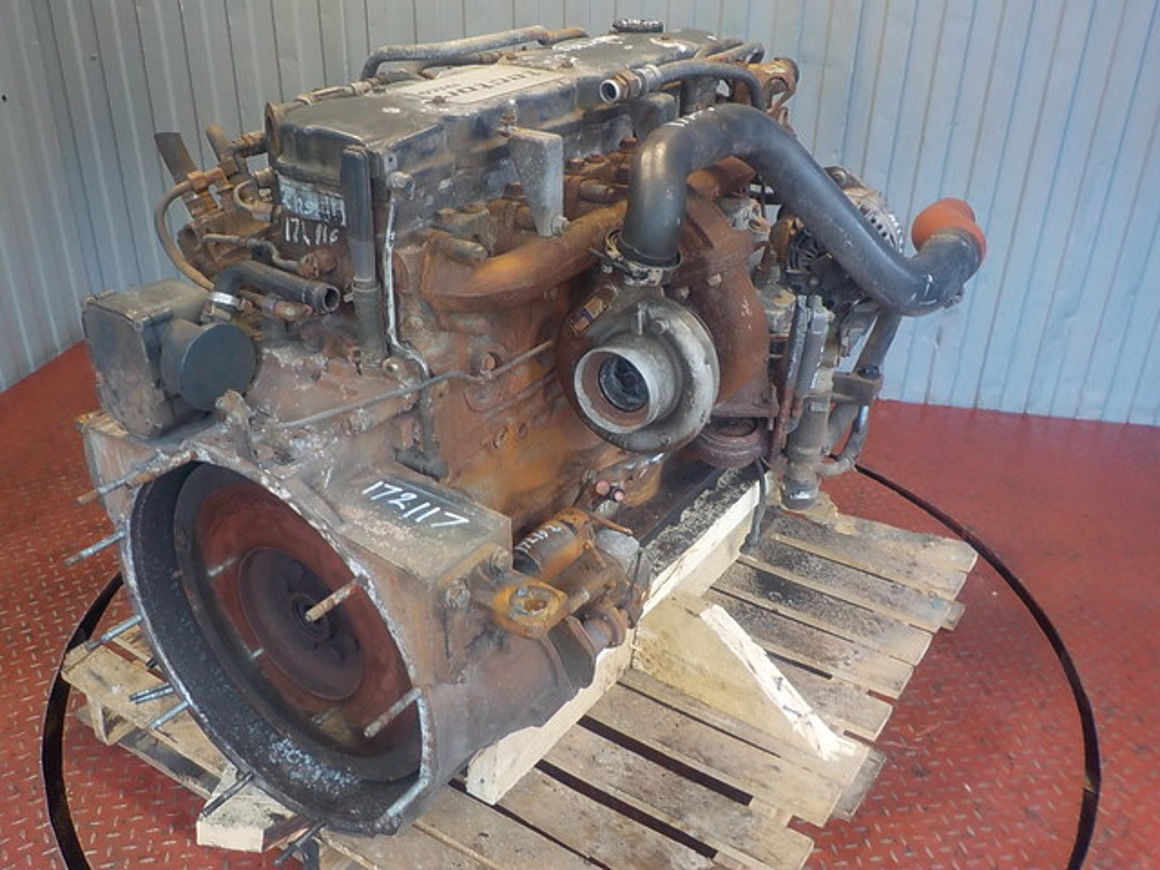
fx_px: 1005
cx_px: 580
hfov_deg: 60.0
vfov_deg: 46.8
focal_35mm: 30
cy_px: 435
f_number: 3.3
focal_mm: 4.1
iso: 200
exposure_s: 1/30
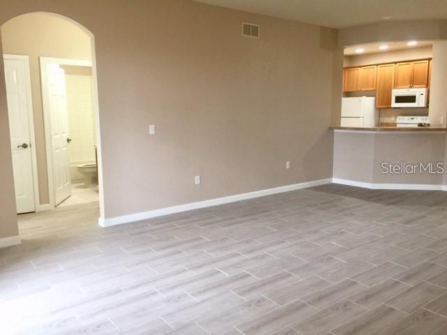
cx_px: 224
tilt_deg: -6.2
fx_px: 374
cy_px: 168
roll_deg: -0.5
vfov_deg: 48.2
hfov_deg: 61.7
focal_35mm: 29
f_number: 2.2
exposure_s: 1/15
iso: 40
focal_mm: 4.15
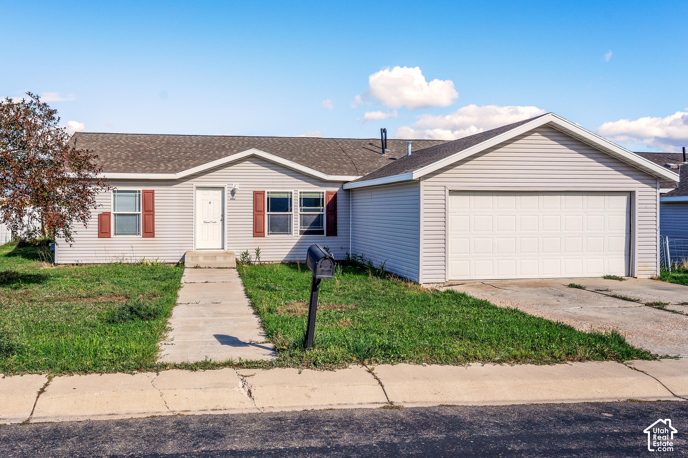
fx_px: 459
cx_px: 344
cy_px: 229
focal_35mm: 24
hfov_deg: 73.7
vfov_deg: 53.1
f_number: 8
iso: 400
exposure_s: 1/1250
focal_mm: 24
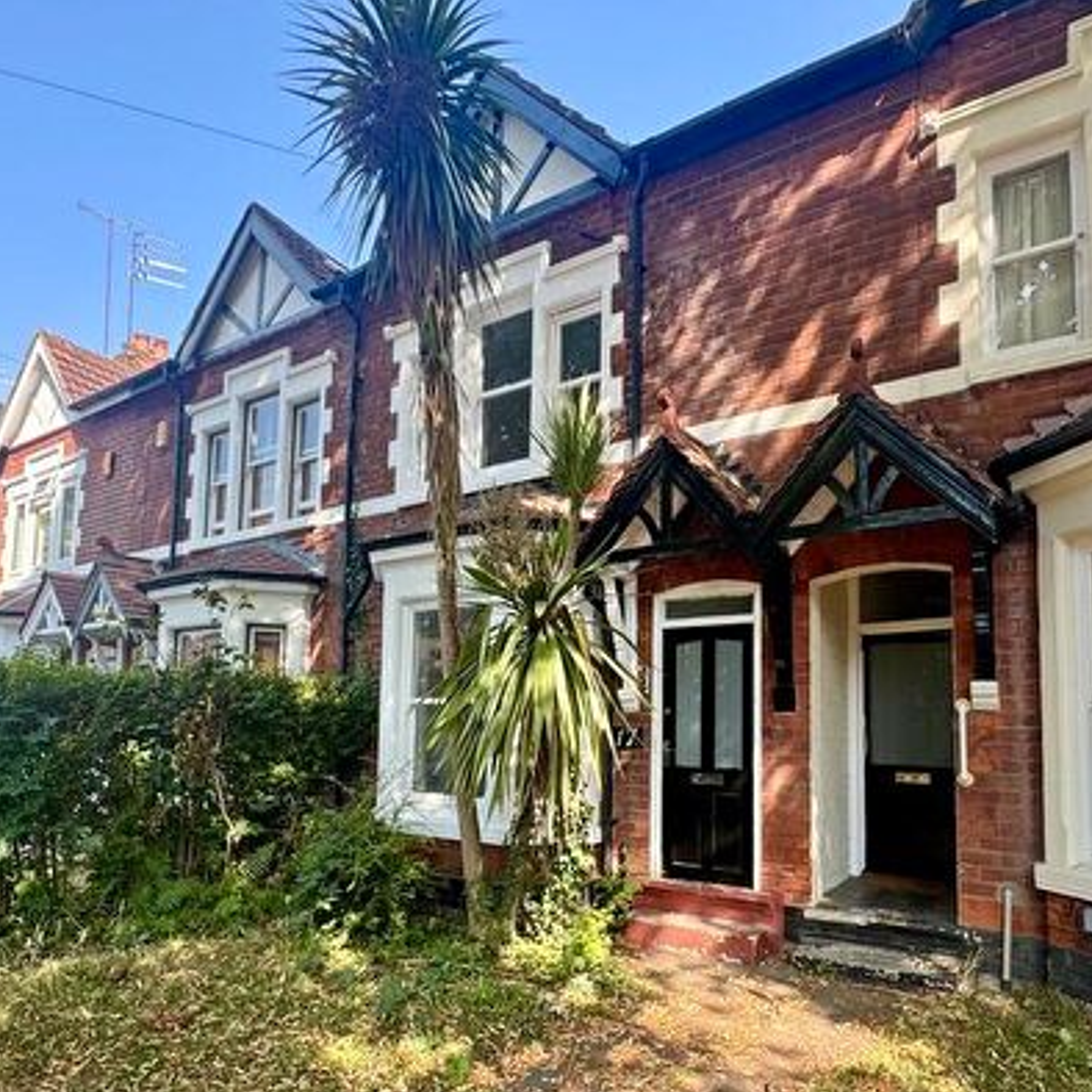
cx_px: 563
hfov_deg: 69.6
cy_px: 678
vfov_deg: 68.6
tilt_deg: +4.1
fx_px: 785
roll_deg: -0.6
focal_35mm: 22
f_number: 2.2
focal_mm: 2.22
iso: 40
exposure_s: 1/132
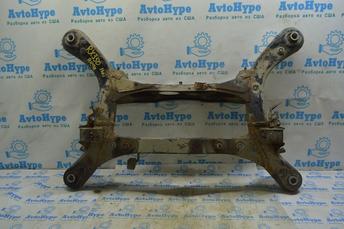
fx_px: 258
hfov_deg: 67.4
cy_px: 114
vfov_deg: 47.9
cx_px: 172
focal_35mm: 27
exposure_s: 1/40
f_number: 5.6
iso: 400
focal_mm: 18
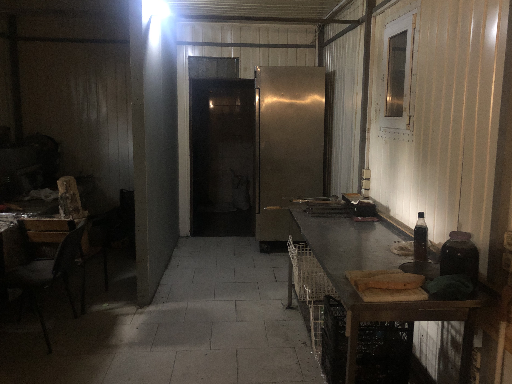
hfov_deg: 60.0
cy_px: 179
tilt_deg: -6.5
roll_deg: -0.2
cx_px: 263
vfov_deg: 46.8
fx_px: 444
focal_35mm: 30
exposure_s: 1/4
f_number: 1.8
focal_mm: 4
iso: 160
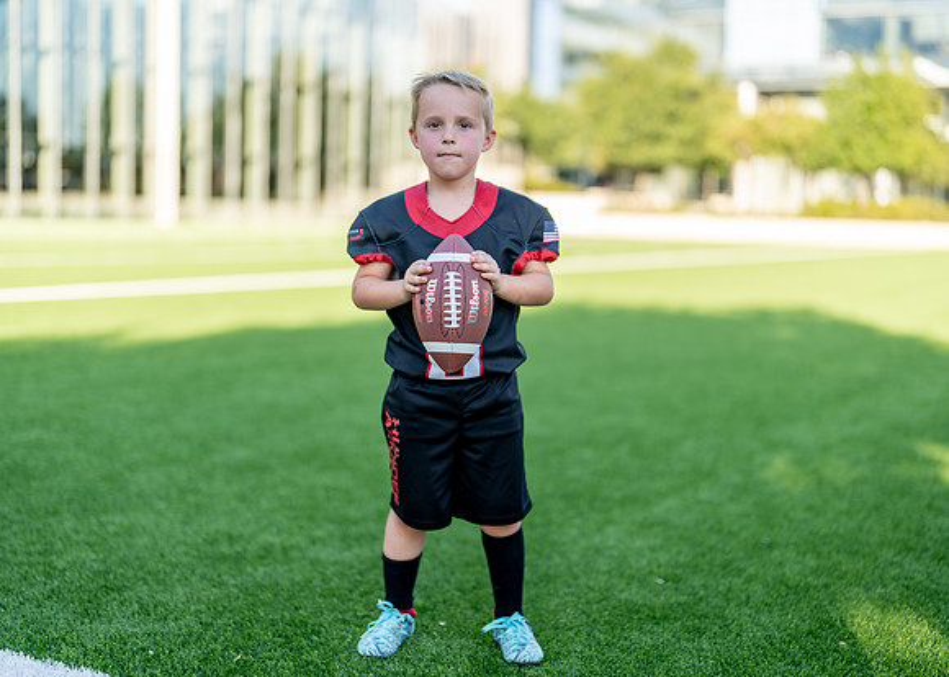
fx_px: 1412
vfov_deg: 27.0
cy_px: 338
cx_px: 474
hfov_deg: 37.2
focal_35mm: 52
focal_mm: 50
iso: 100
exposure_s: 1/1250
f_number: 1.2
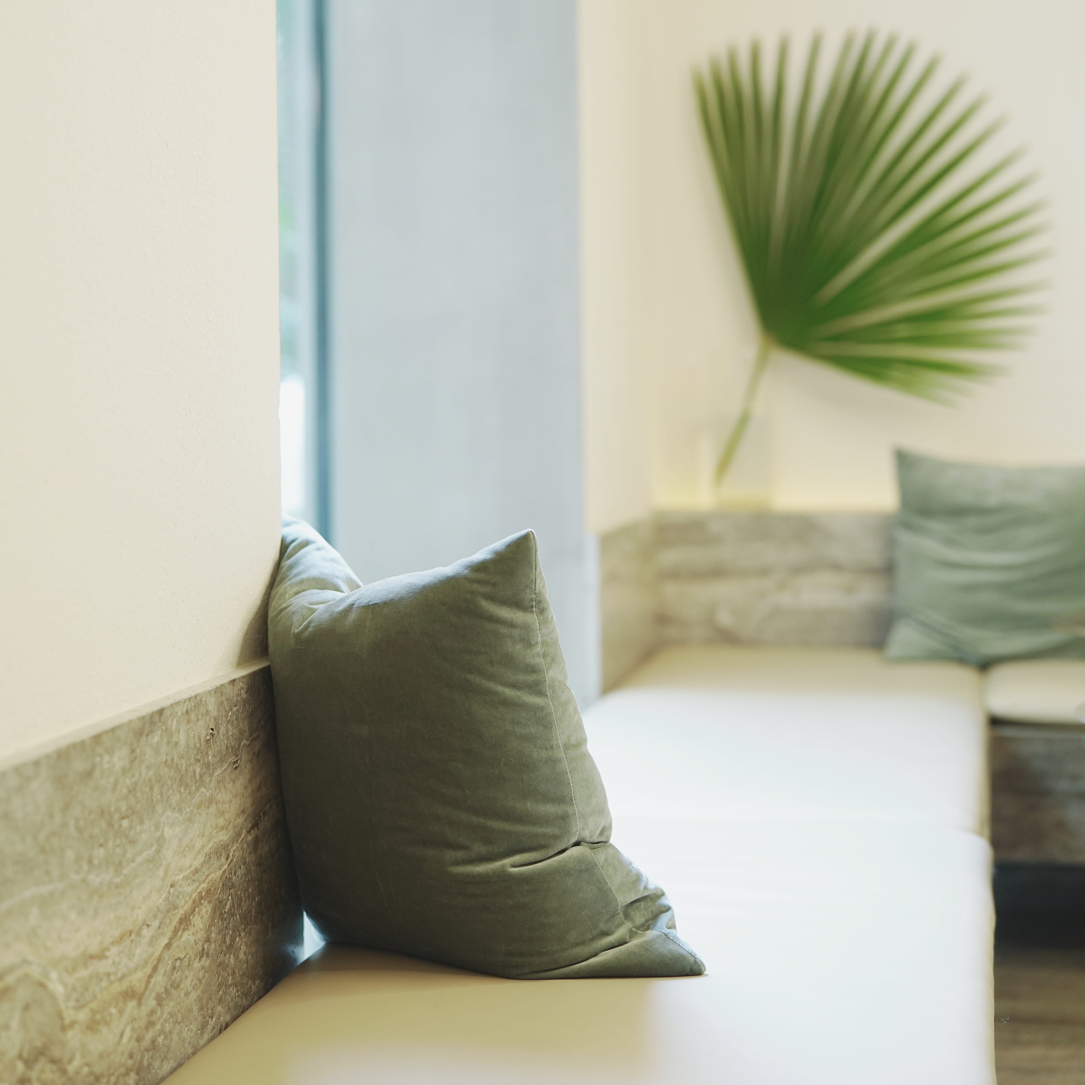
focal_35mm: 64
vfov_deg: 26.7
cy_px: 344
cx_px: 540
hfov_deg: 26.9
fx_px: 2270
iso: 640
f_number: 2
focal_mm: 50
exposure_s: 1/125
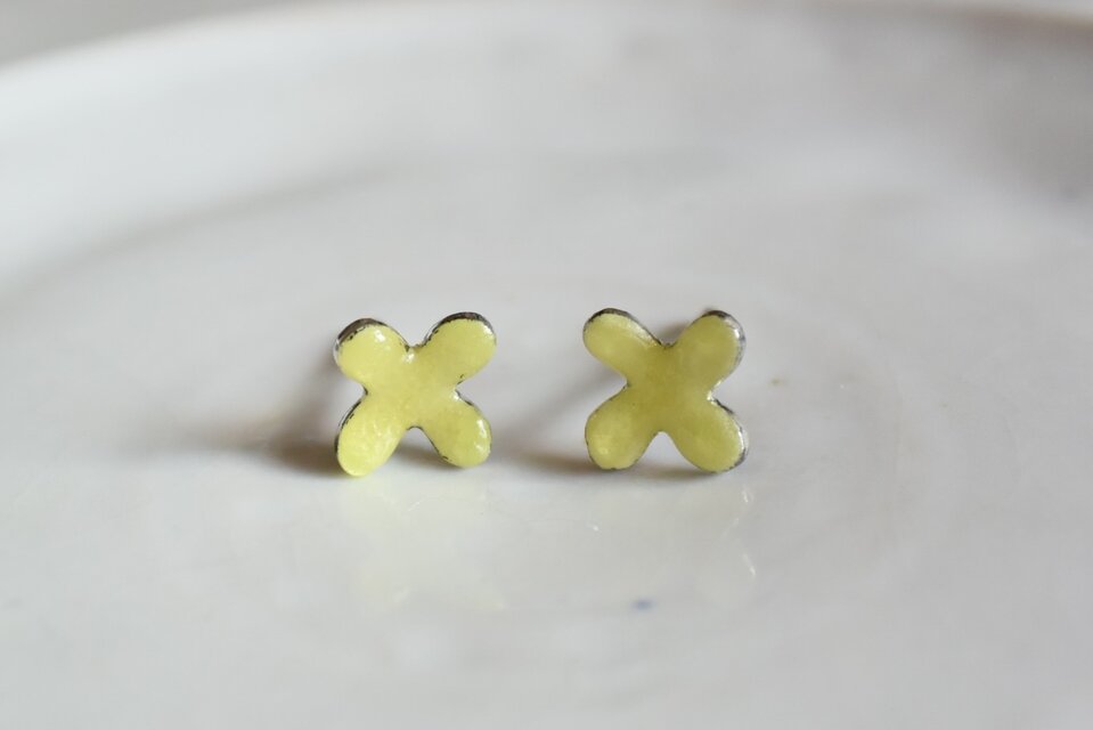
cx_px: 546
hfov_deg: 67.4
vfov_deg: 48.0
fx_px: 820
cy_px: 365
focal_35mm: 27
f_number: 3.5
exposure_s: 1/400
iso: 400
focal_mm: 10
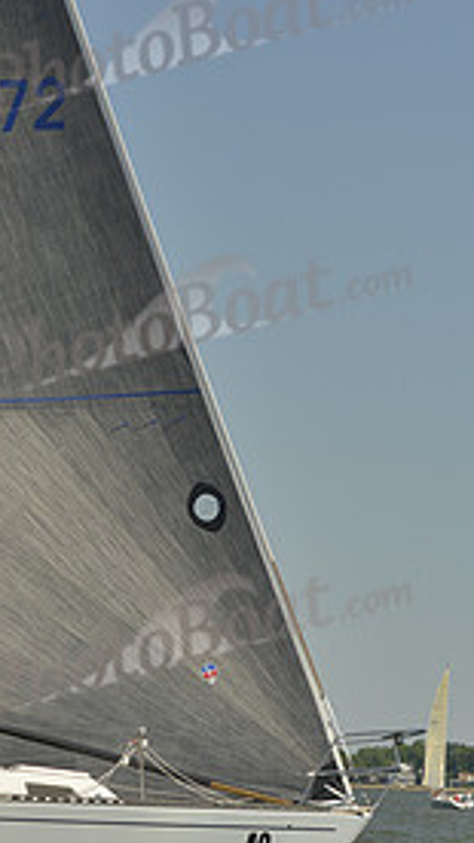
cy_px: 521
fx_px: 4430
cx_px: -174
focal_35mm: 198
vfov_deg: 10.9
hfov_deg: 6.1
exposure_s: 1/1250
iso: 200
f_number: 5
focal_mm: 90
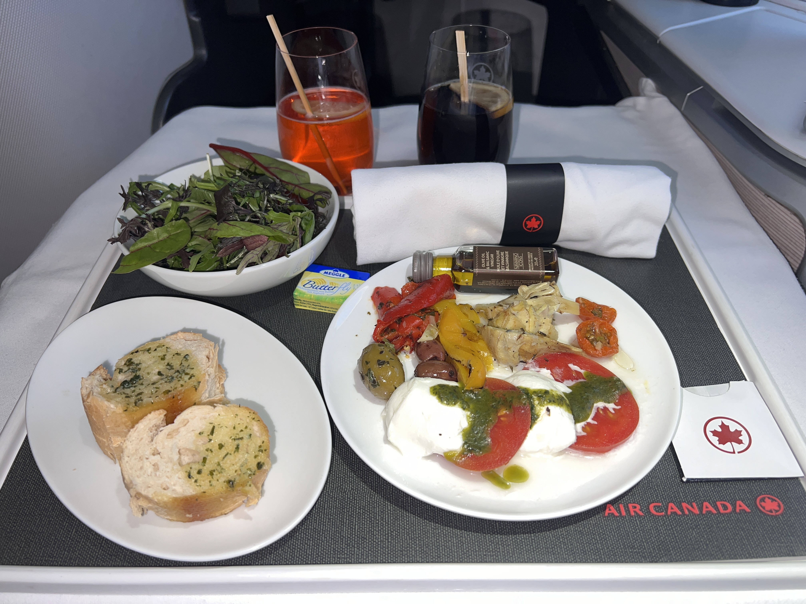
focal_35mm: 26
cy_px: 302
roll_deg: +2.6
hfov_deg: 67.3
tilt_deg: -39.1
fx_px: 605
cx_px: 403
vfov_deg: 53.1
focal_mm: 5.7
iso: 40
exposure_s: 1/63
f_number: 1.5
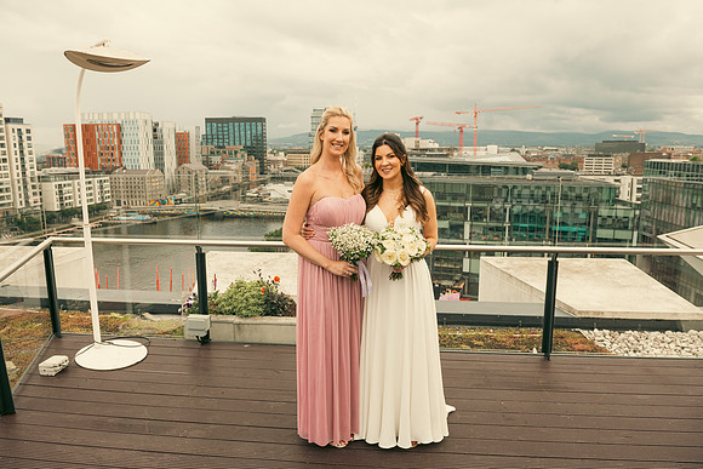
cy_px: 234
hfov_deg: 73.7
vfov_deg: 53.2
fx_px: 469
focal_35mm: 24
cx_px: 352
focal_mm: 24
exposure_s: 1/250
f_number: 6.3
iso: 200
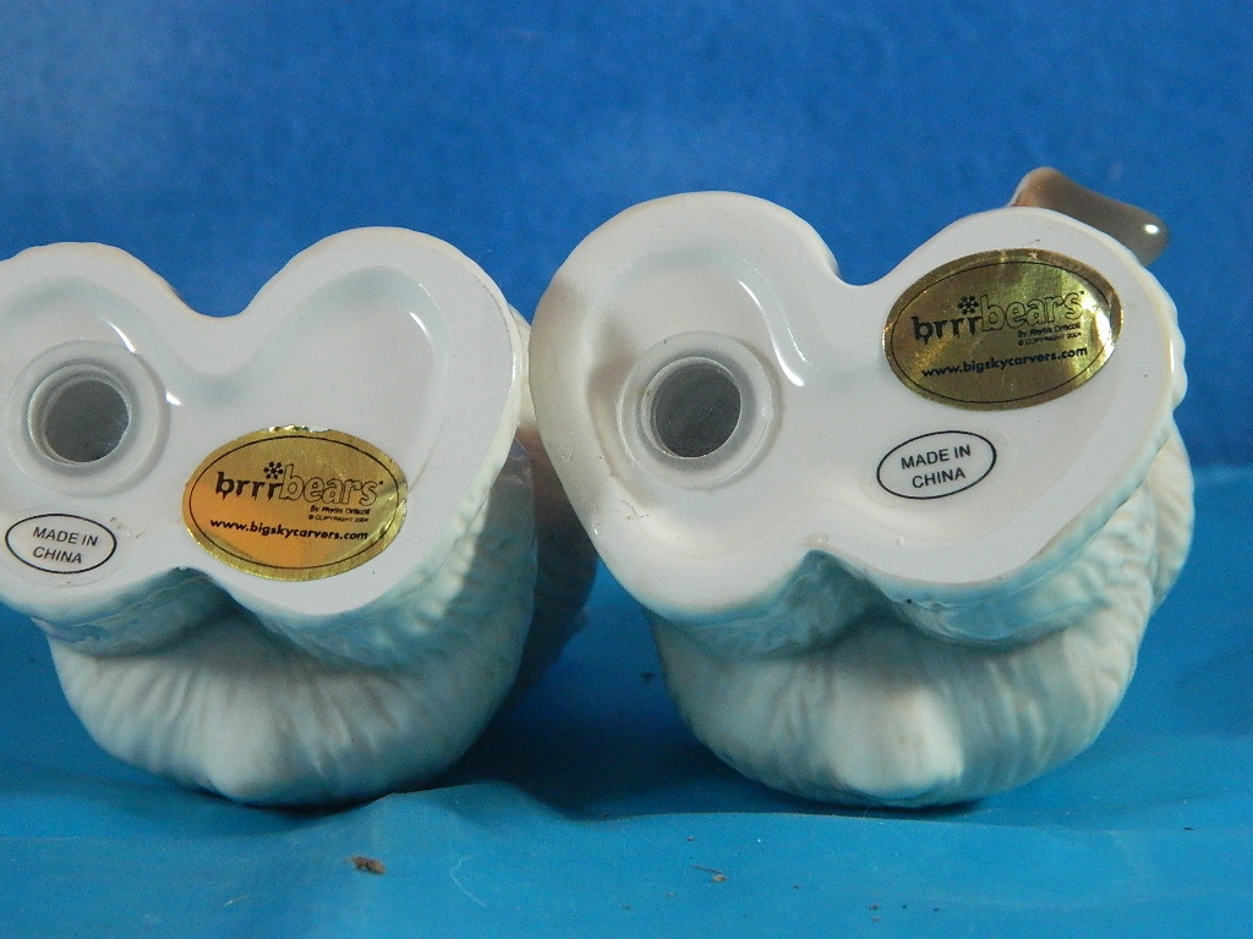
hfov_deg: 19.1
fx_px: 3728
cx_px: 626
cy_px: 470
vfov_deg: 14.4
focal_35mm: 103
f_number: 4.5
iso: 400
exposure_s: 1/50
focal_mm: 18.6
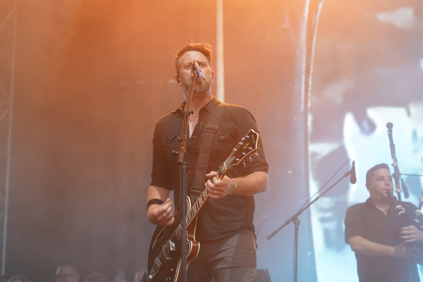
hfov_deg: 19.5
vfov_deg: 13.0
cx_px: 212
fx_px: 1234
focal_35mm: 105
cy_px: 141
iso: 1600
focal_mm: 105
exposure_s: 1/160
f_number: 4
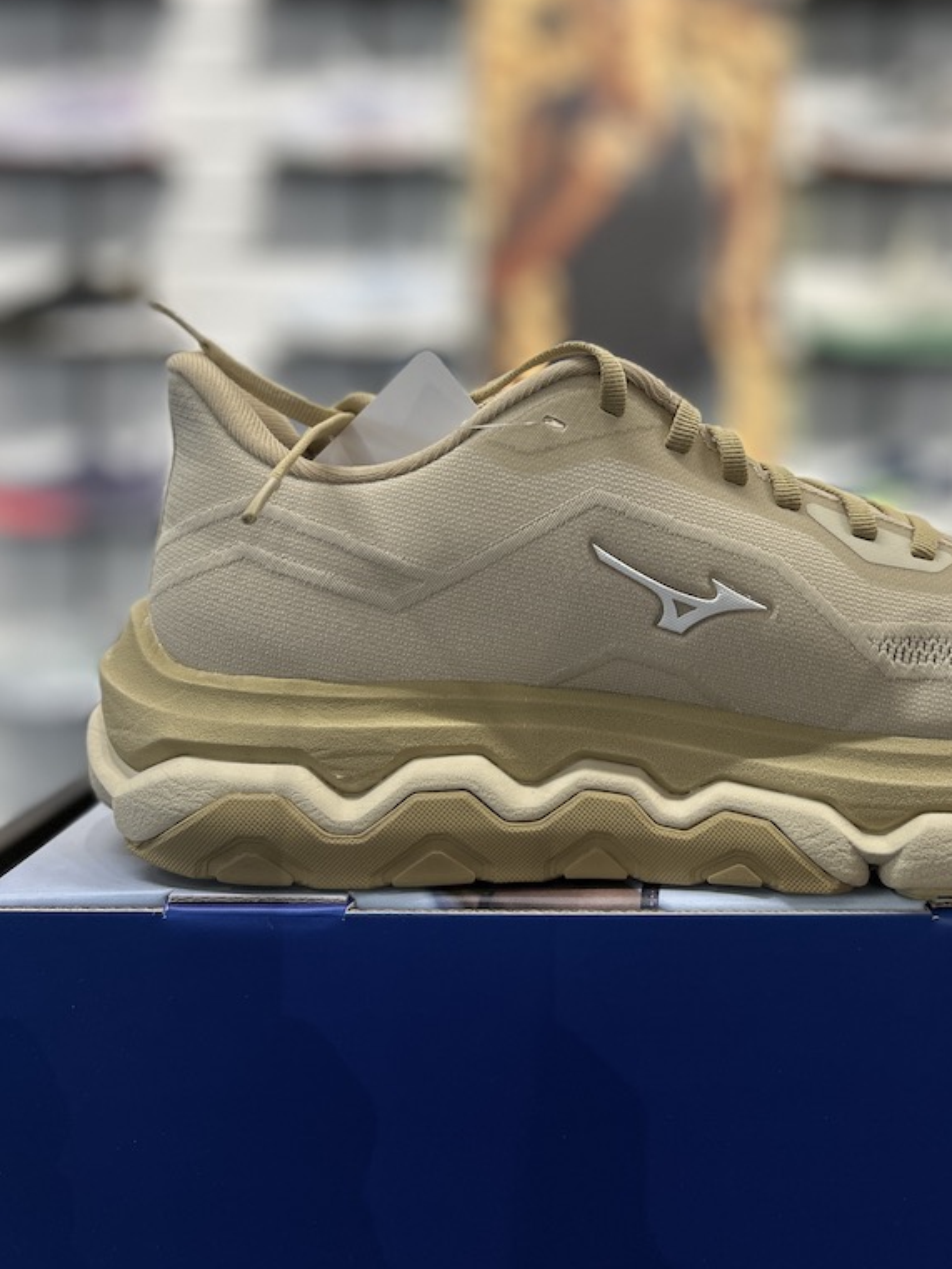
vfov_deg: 52.2
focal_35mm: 35
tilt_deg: -2.5
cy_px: 499
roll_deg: -1.1
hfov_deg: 40.2
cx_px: 637
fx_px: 1283
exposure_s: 1/100
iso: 64
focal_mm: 5.7
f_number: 1.5
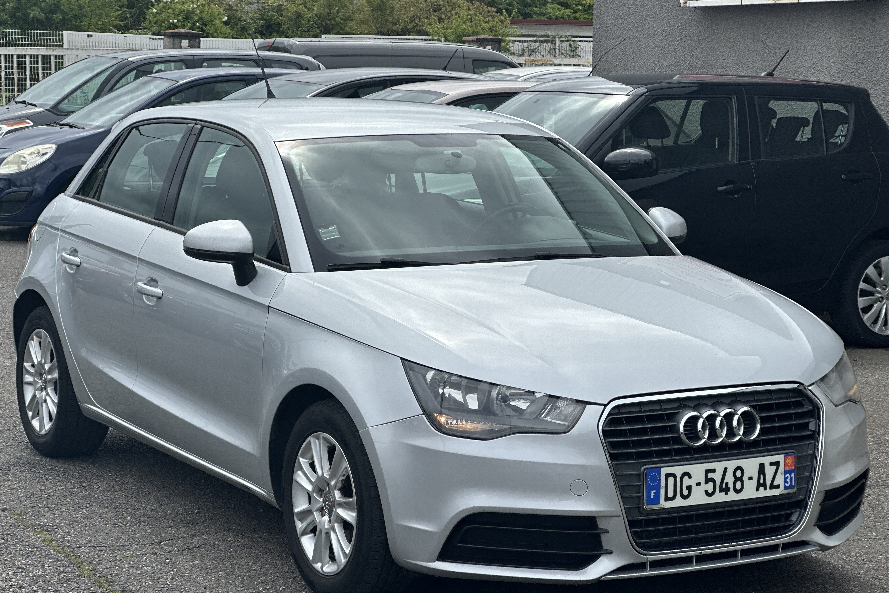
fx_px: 2050
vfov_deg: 16.5
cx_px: 453
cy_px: 326
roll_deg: -1.4
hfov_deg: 24.5
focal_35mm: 83
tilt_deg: -7.1
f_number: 2.8
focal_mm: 9
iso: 32
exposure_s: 1/951
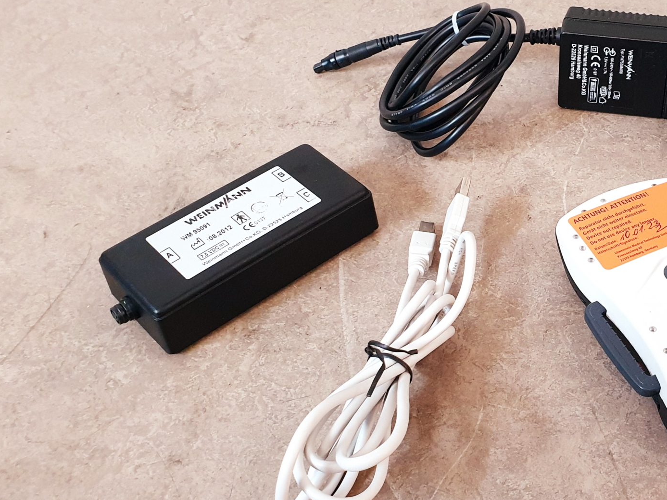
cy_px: 249
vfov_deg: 30.3
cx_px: 552
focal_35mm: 48
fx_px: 925
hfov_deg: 37.9
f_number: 2.4
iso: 320
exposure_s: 1/33
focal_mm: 4.3
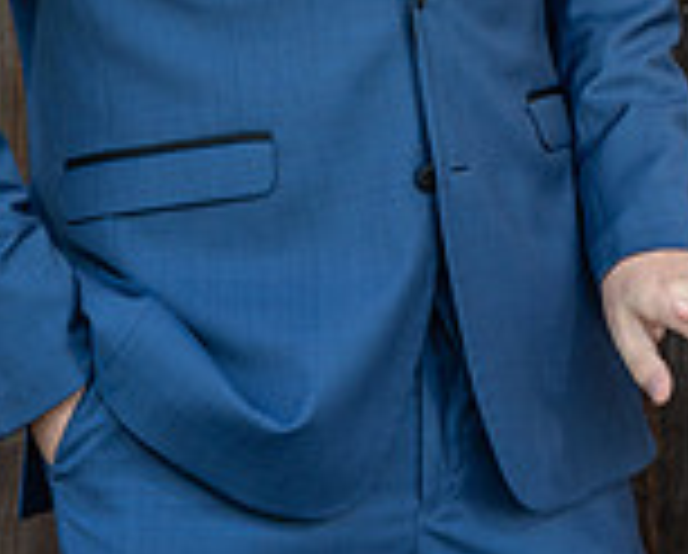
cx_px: 1029
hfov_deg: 5.6
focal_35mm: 341
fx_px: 6957
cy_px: -152
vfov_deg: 4.5
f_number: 4
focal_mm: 83
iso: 250
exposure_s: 1/200
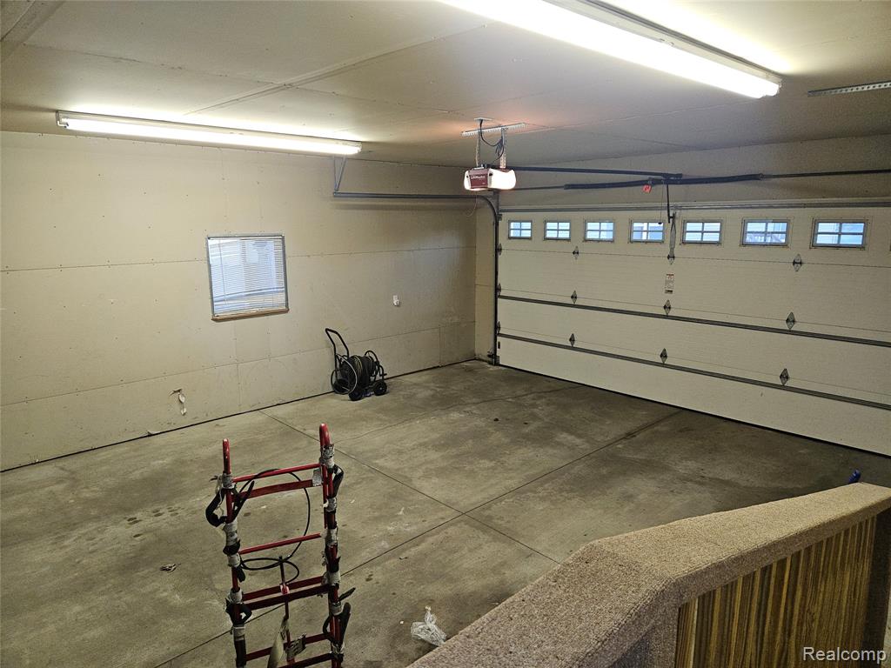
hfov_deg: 73.9
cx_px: 446
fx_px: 592
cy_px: 334
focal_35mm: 23
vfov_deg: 58.9
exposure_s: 1/40
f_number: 1.8
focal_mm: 5.4
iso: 100
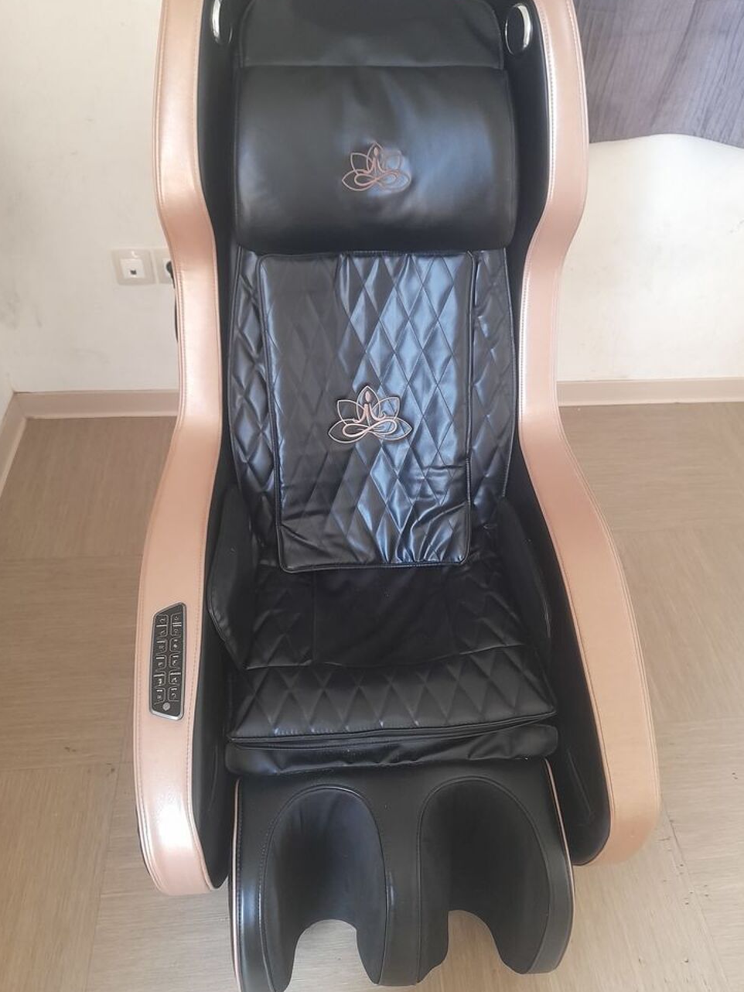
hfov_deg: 53.1
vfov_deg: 67.3
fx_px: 745
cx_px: 382
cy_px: 485
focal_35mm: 26
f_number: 2
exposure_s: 1/50
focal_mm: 4.6
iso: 320
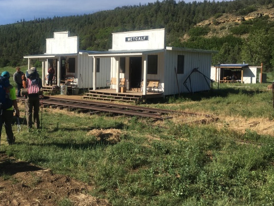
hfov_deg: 50.9
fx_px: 285
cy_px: 86
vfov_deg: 39.5
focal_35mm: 36
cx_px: 106
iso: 25
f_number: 2.2
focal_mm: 4.15
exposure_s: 1/1570
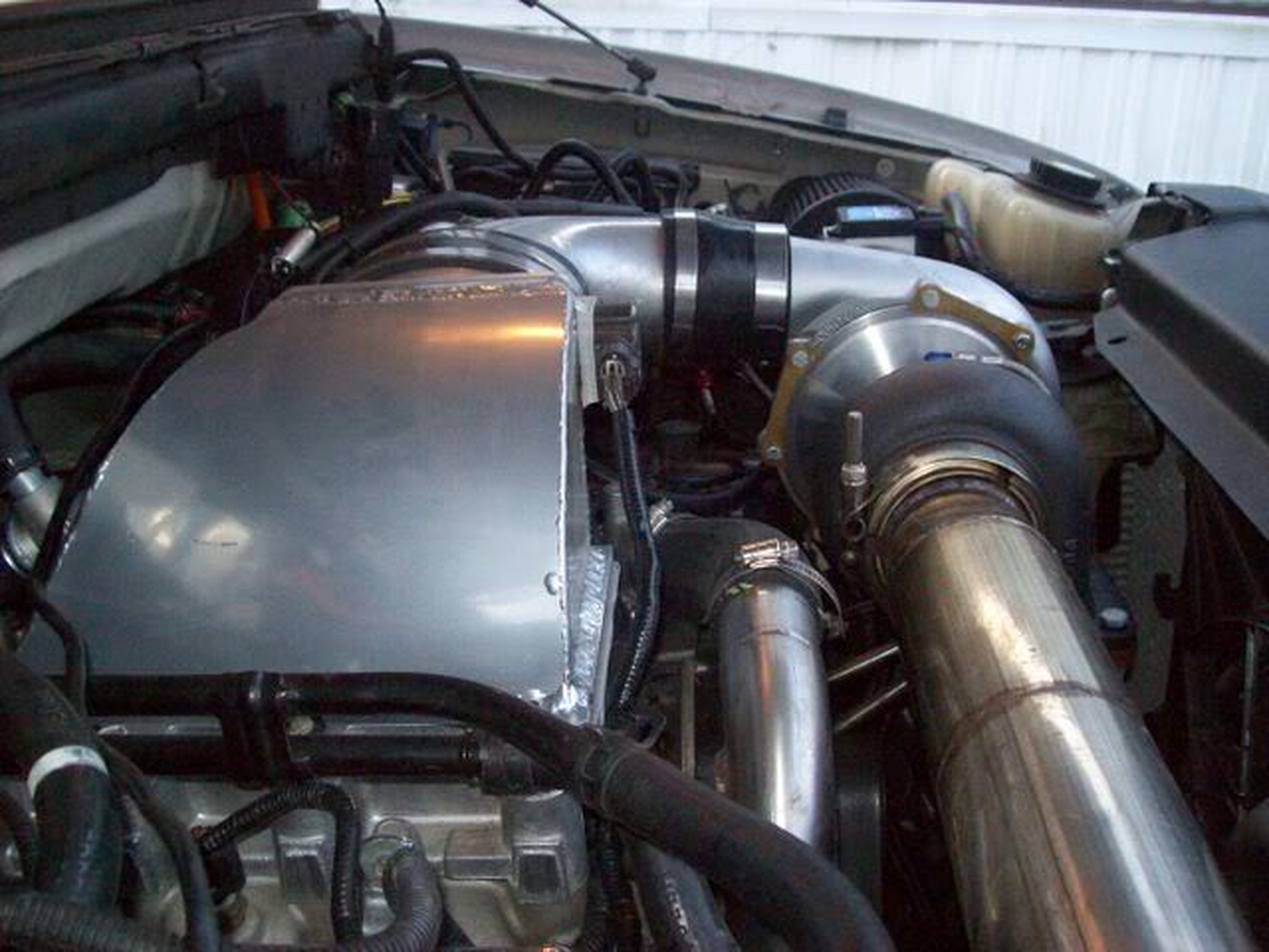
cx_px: 634
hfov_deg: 51.4
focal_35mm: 36
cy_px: 476
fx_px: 1320
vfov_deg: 39.7
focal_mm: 6
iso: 400
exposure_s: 1/128
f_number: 2.7
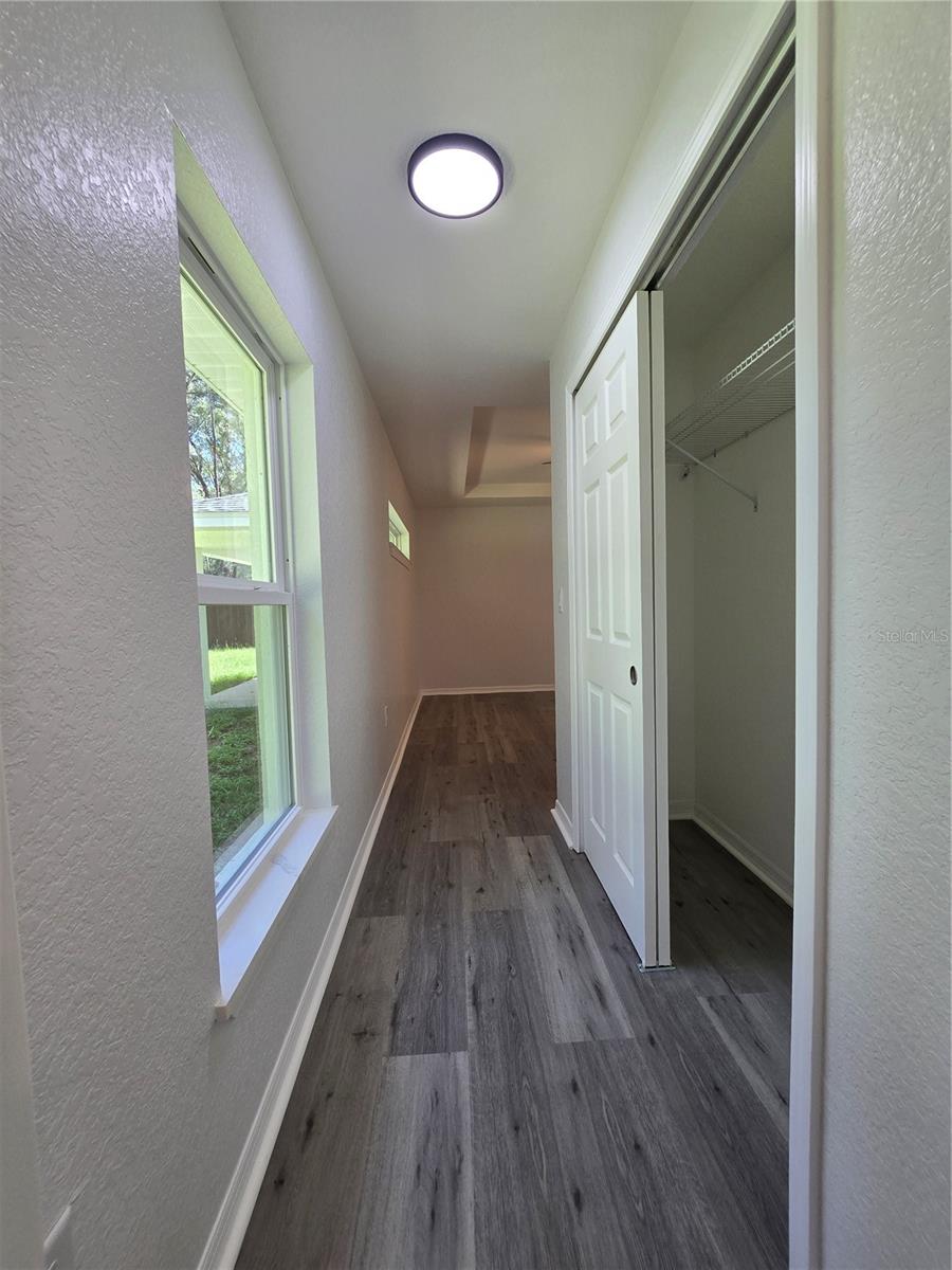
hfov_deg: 89.9
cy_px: 635
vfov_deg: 106.2
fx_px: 477
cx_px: 476
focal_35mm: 13
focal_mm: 2.2
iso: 100
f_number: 2.2
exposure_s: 1/120
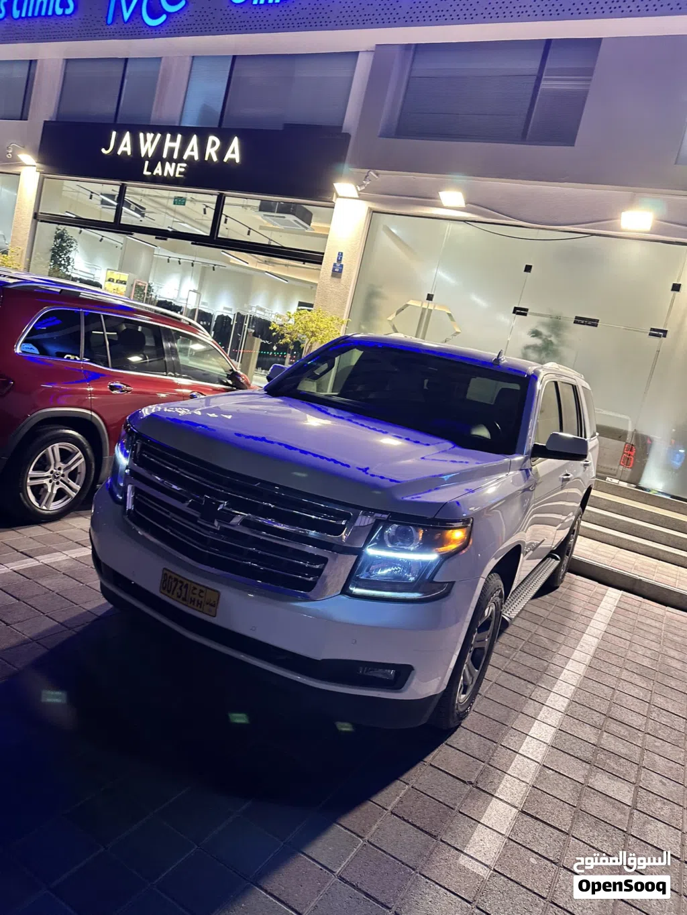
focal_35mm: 24
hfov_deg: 56.8
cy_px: 458
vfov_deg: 71.6
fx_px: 635
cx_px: 344
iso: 160
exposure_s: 1/50
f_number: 1.78
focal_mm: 6.86
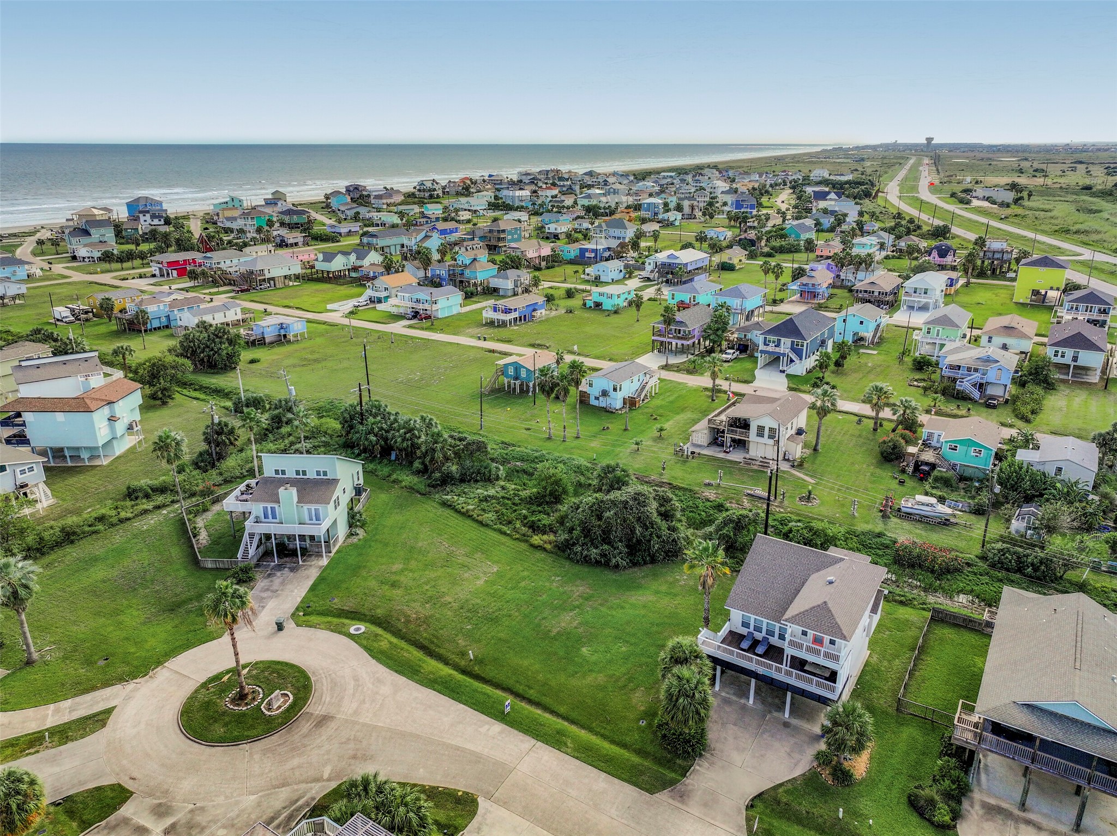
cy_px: 418
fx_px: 774
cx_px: 558
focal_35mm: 24
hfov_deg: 71.6
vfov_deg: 56.8
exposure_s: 1/800
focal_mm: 12.29
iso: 100
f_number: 4
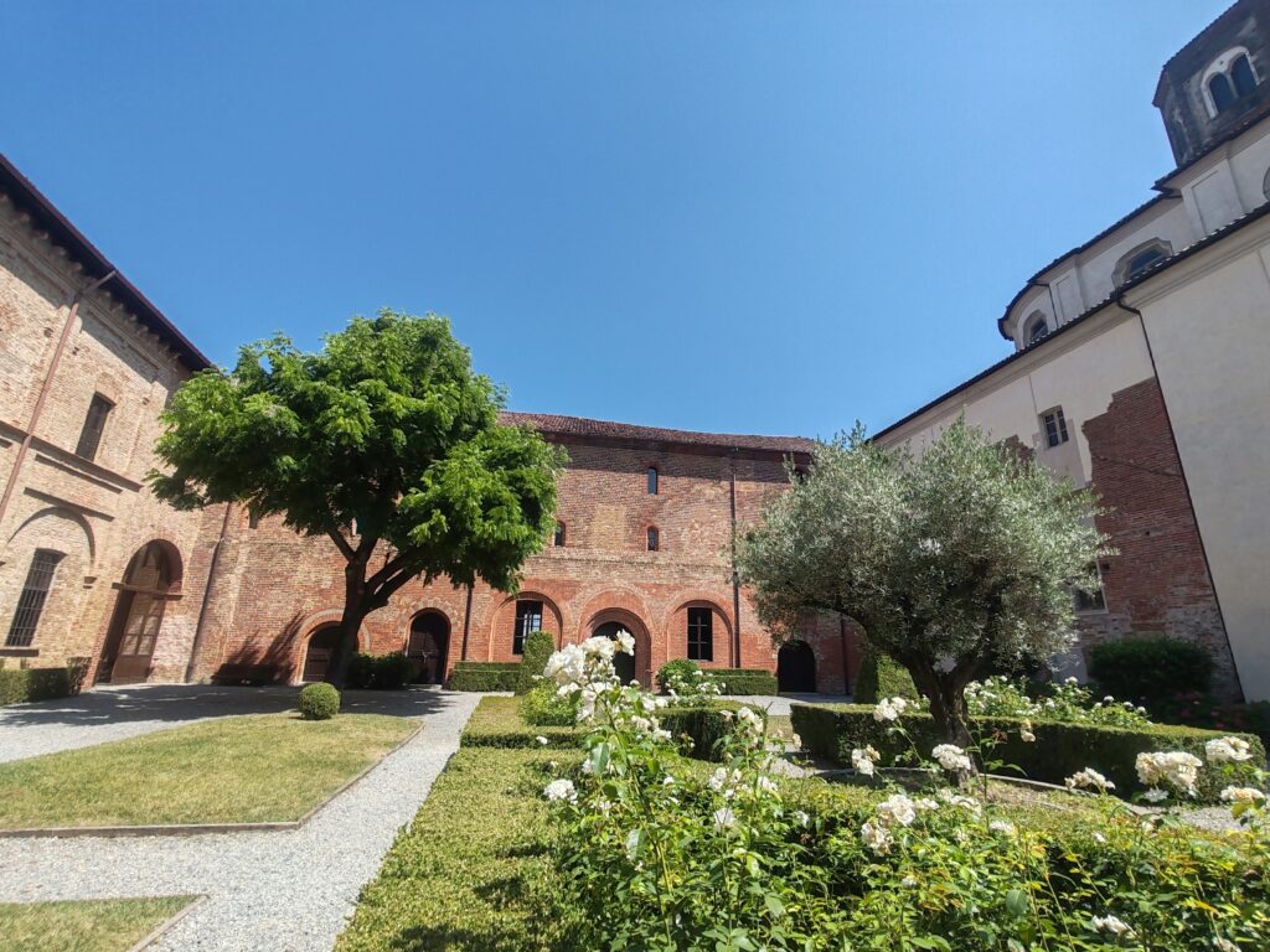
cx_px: 635
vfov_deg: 78.1
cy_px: 476
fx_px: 587
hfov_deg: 94.5
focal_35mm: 16
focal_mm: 1.96
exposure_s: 1/730
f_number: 2.2
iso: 50
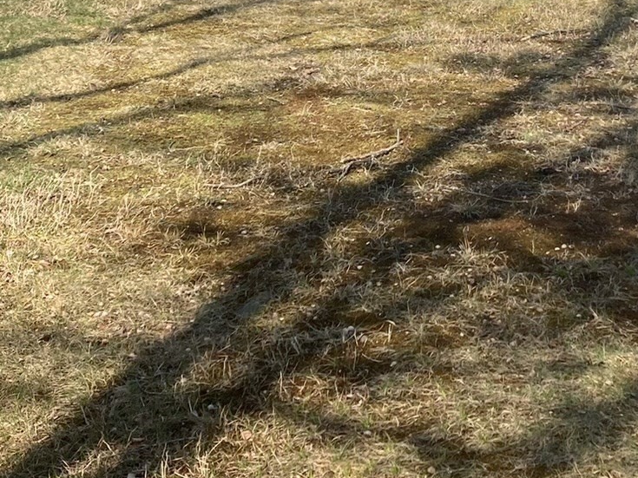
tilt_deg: -10.1
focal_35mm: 78
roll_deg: -2.2
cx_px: 569
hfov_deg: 24.3
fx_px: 1437
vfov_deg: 18.3
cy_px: -24
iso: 20
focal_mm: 3.99
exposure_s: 1/1845
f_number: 1.8
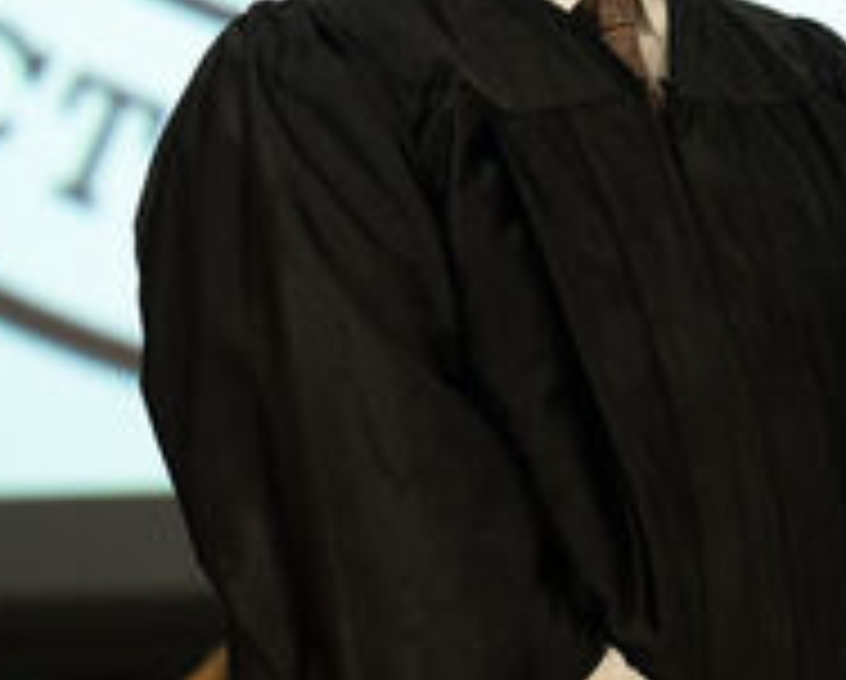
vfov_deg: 2.5
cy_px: 275
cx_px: 920
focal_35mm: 613
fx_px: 15372
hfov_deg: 3.1
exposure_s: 1/100
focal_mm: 200
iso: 1600
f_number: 4
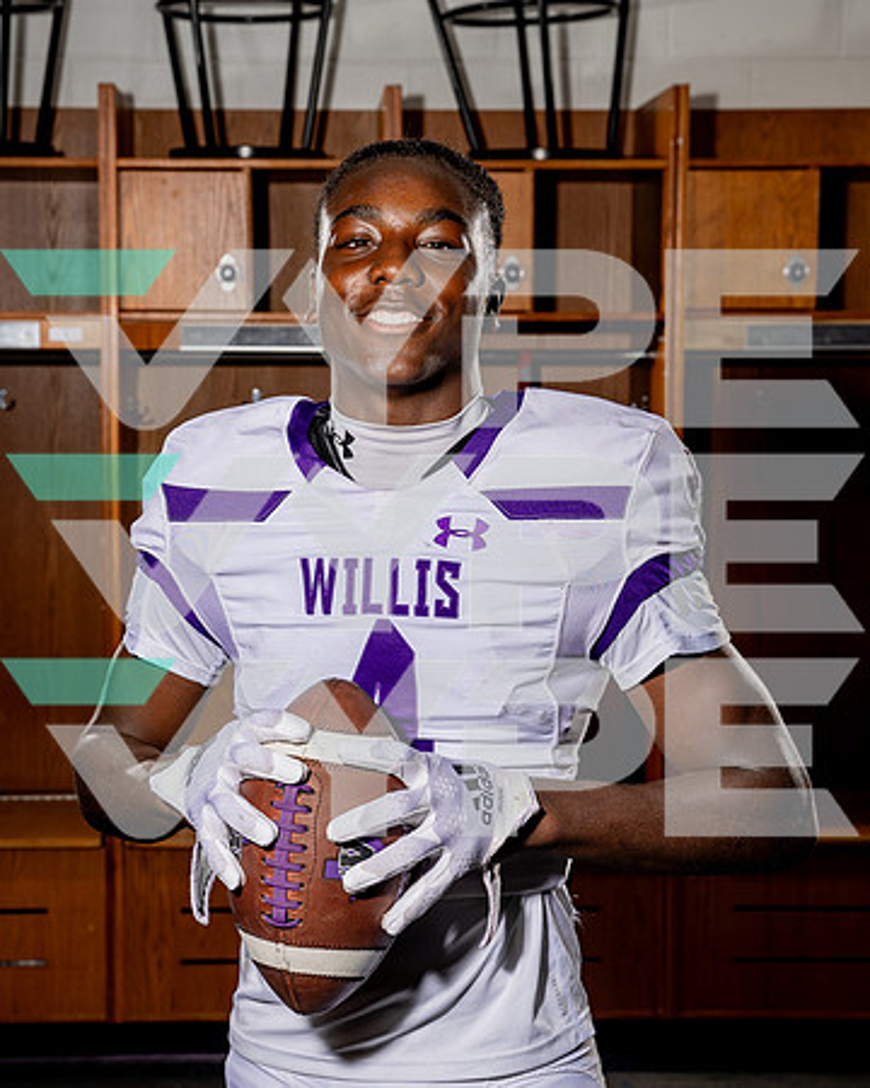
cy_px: 545
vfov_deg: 26.7
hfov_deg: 21.4
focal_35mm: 71
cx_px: 354
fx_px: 2295
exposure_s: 1/250
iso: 100
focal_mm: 50
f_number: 5.6
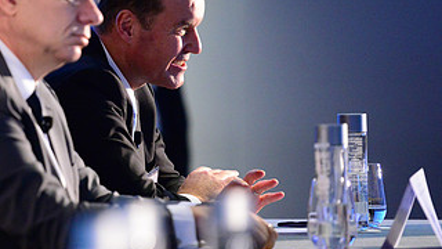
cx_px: 80
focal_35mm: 380
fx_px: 4454
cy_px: 89
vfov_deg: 3.2
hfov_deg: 5.7
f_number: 2.8
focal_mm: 200
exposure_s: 1/200
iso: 6400
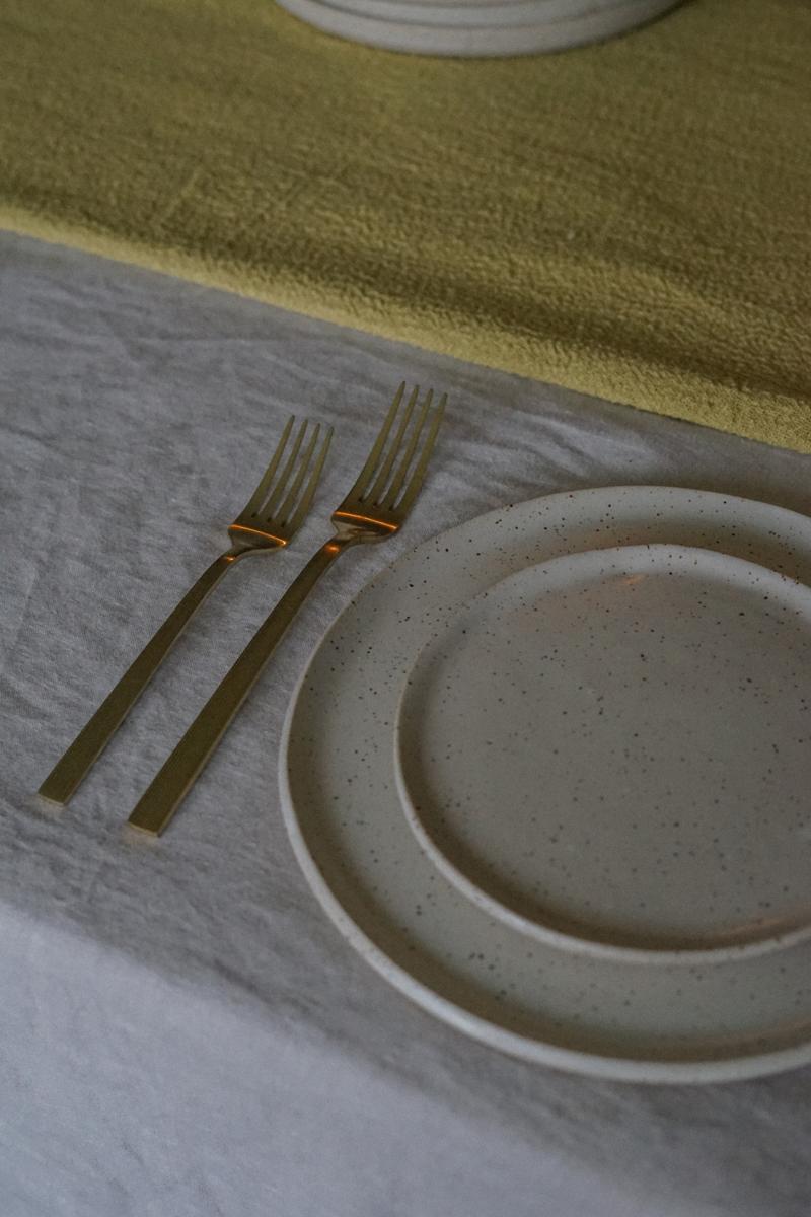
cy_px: 608
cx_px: 406
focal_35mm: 50
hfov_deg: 27.0
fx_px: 1689
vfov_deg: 39.6
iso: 5000
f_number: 4.5
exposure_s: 1/1000
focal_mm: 50
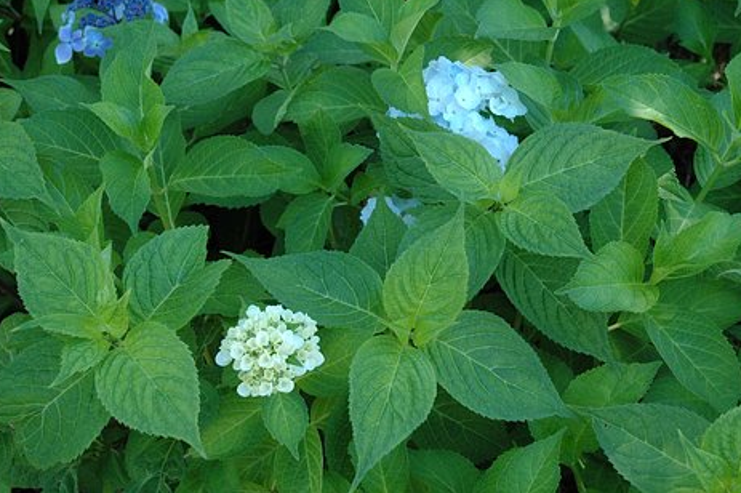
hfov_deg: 31.9
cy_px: 229
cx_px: 399
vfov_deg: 21.5
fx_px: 1296
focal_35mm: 63
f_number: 6.3
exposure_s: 1/160
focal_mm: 38
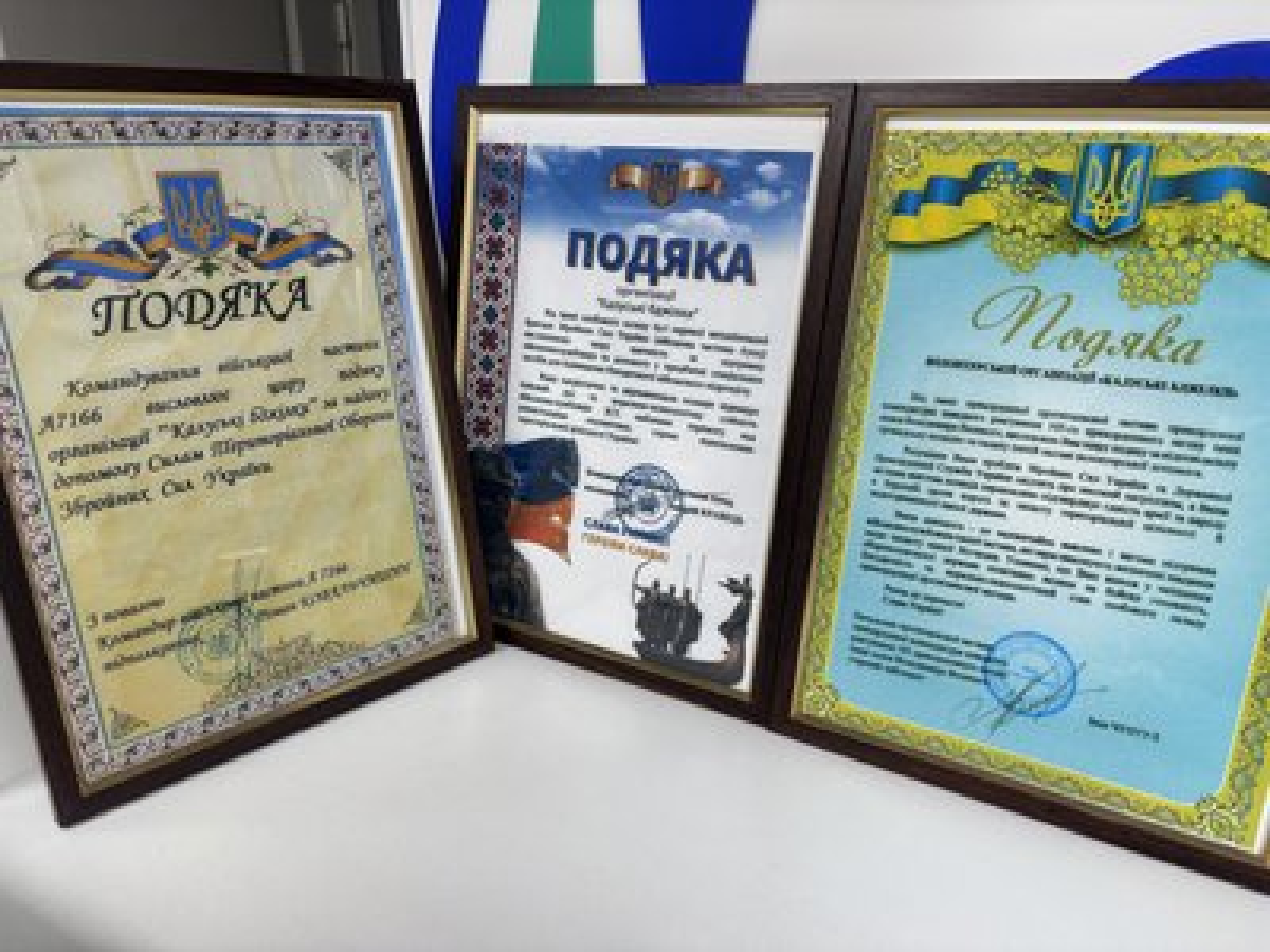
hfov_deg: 67.3
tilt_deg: -19.8
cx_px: 635
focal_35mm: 26
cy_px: 476
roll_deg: -0.8
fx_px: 954
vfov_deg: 53.1
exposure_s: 1/100
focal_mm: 5.96
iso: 100
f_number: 1.6
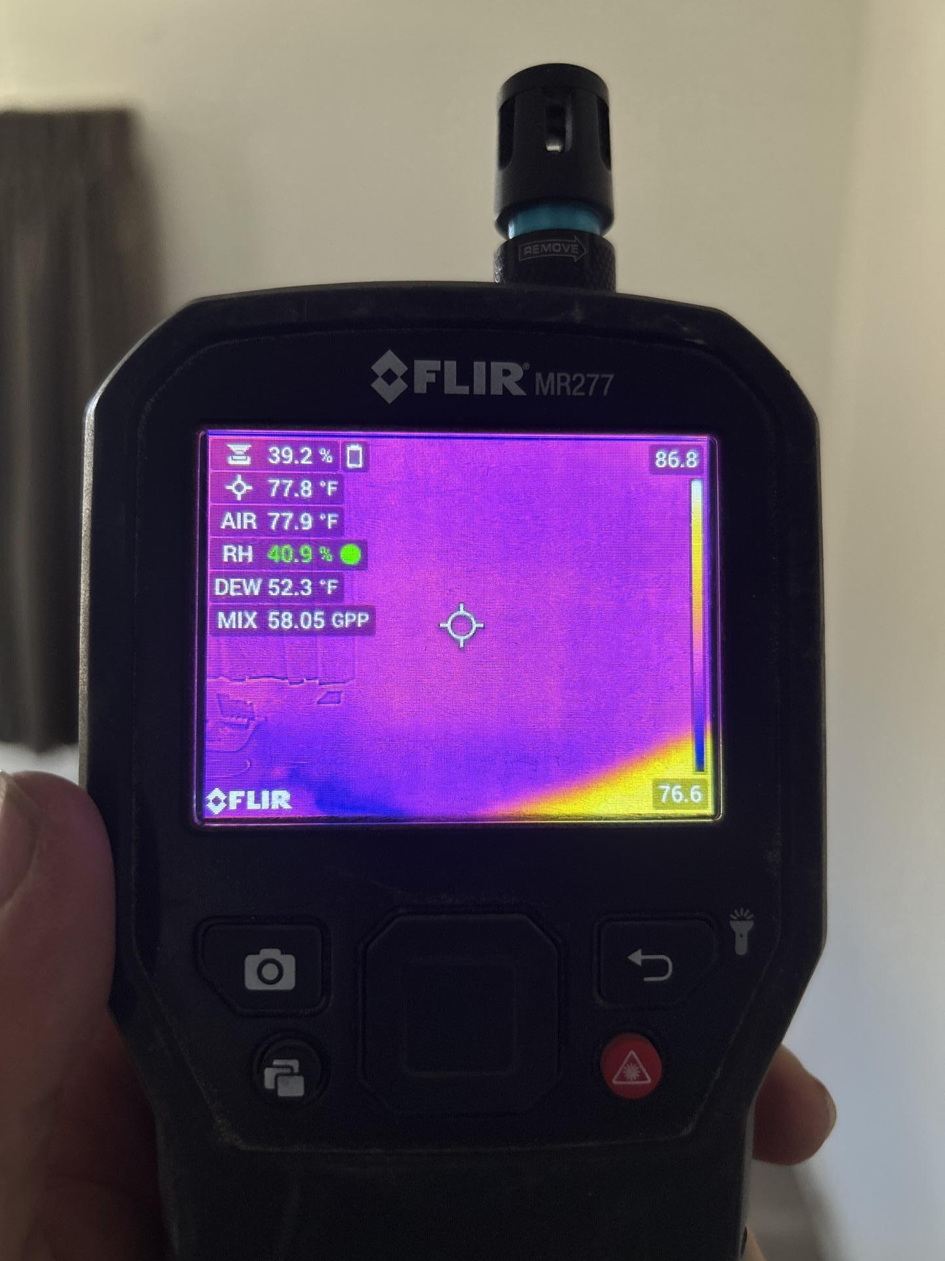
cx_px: 472
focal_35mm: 26
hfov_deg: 53.1
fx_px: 946
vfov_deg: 67.3
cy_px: 630
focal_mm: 5.7
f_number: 1.5
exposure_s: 1/121
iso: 64
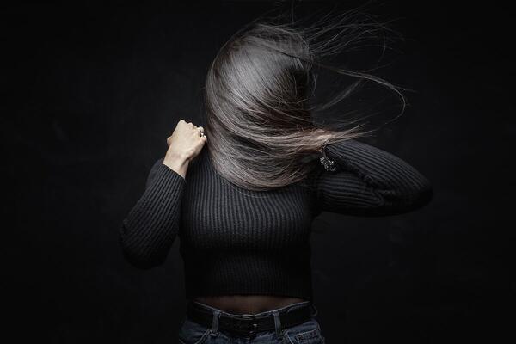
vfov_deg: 16.1
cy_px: 172
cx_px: 258
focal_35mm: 85
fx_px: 1218
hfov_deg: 23.9
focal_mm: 85
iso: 100
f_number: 7.1
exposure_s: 1/200
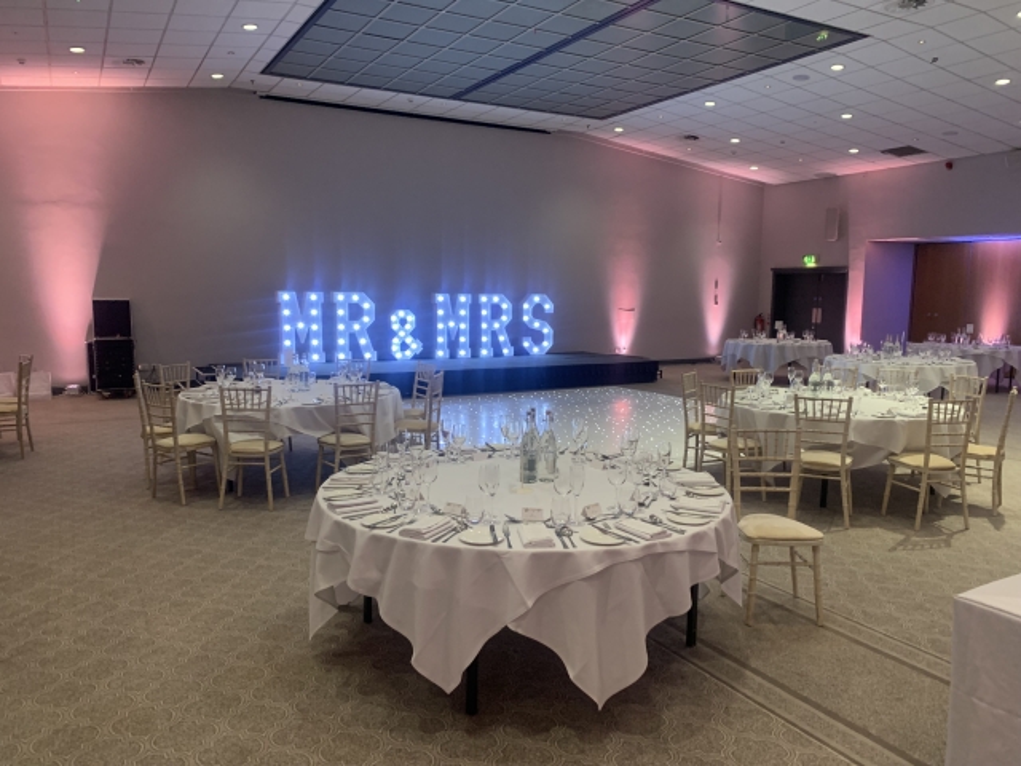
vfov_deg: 53.1
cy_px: 383
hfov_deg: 67.3
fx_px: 767
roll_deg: -0.5
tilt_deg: -7.2
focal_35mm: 26
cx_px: 510
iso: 320
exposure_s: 1/33
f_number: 1.8
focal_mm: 4.25
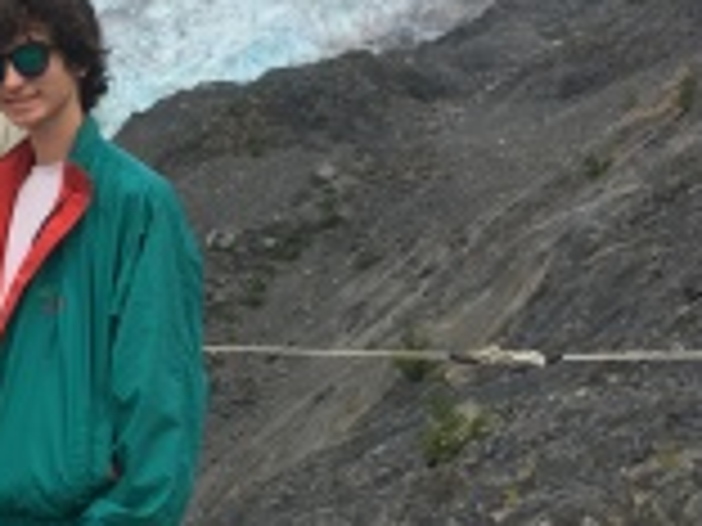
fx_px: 1379
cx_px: 63
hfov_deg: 27.5
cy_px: 292
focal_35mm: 68
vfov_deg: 21.6
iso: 25
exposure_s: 1/379
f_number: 2.2
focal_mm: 4.15
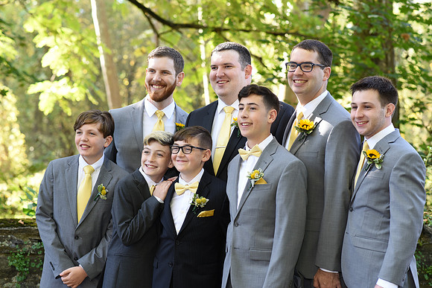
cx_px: 216
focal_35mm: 85
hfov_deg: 23.9
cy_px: 144
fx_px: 1020
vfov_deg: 16.1
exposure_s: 1/200
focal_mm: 85
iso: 500
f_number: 4
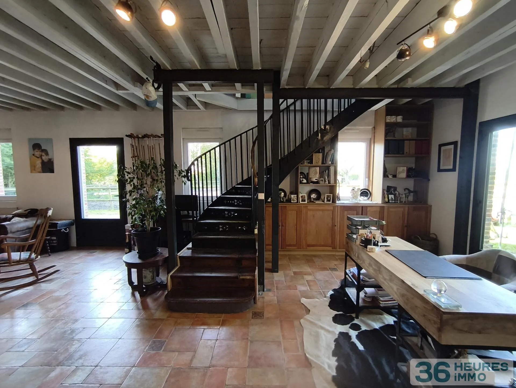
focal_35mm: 15
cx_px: 258
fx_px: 224
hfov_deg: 98.1
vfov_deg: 81.8
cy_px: 194
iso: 160
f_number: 2.2
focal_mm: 1.65
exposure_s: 1/50
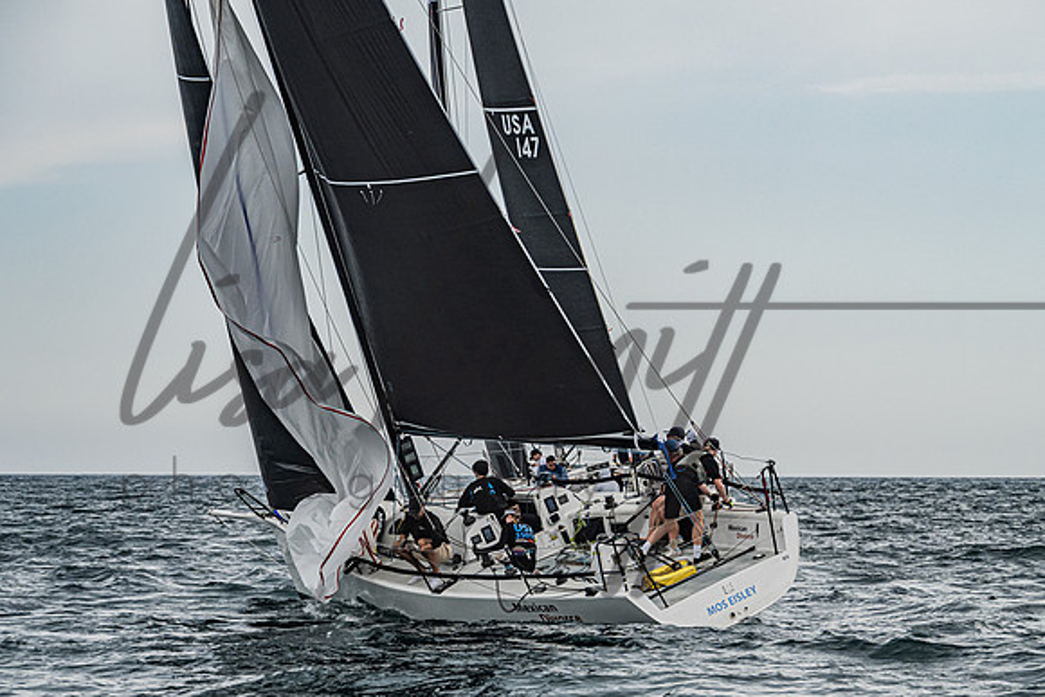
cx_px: 593
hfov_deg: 12.1
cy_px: 467
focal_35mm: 170
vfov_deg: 8.1
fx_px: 4942
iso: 400
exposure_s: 1/3200
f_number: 6.7
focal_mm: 125
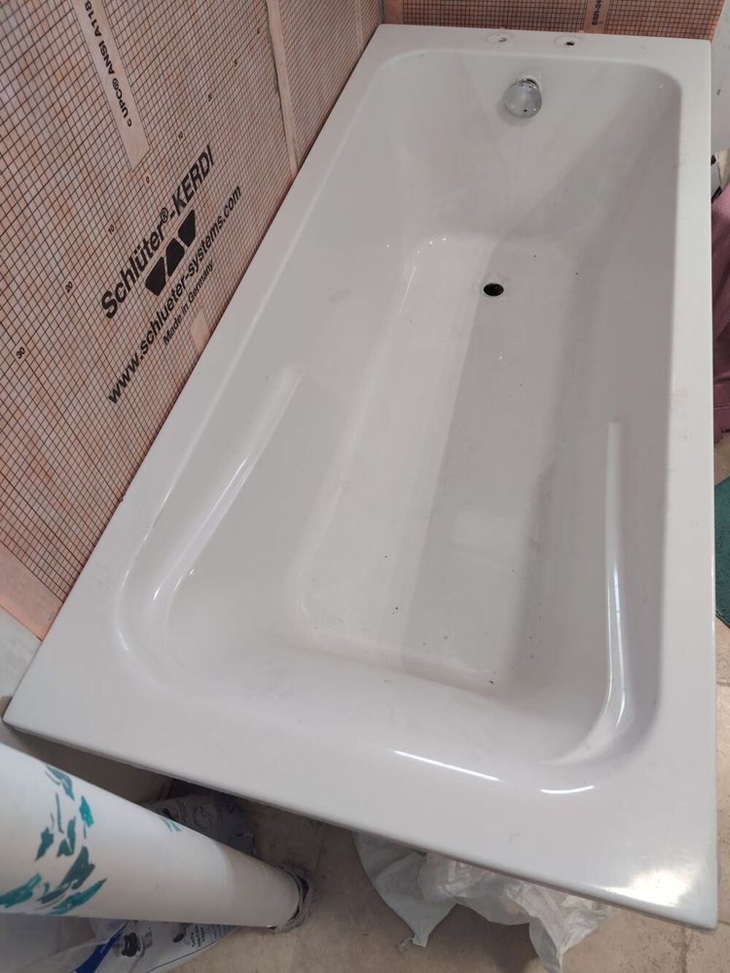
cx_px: 365
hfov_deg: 56.8
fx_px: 675
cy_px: 486
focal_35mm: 24
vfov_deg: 71.6
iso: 572
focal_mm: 5.25
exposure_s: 1/33.3
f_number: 1.75
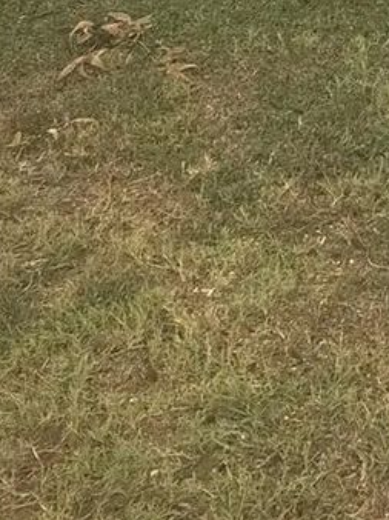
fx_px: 1455
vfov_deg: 15.8
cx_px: 750
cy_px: -527
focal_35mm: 97
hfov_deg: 13.3
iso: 80
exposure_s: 1/3802
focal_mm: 6.76
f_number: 1.78
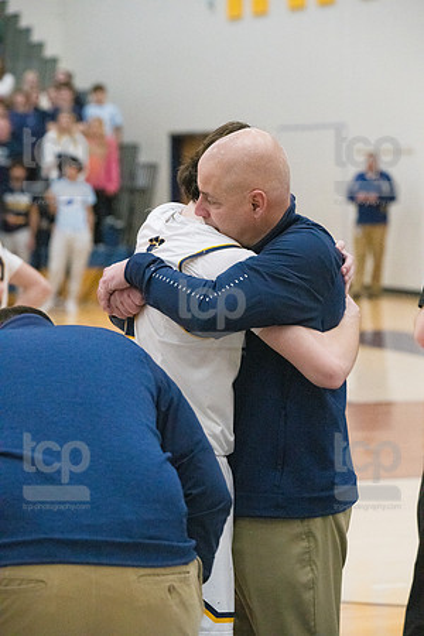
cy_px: 318
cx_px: 212
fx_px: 2208
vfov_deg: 16.4
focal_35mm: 125
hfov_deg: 11.0
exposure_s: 1/1000
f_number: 5
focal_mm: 125
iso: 8000
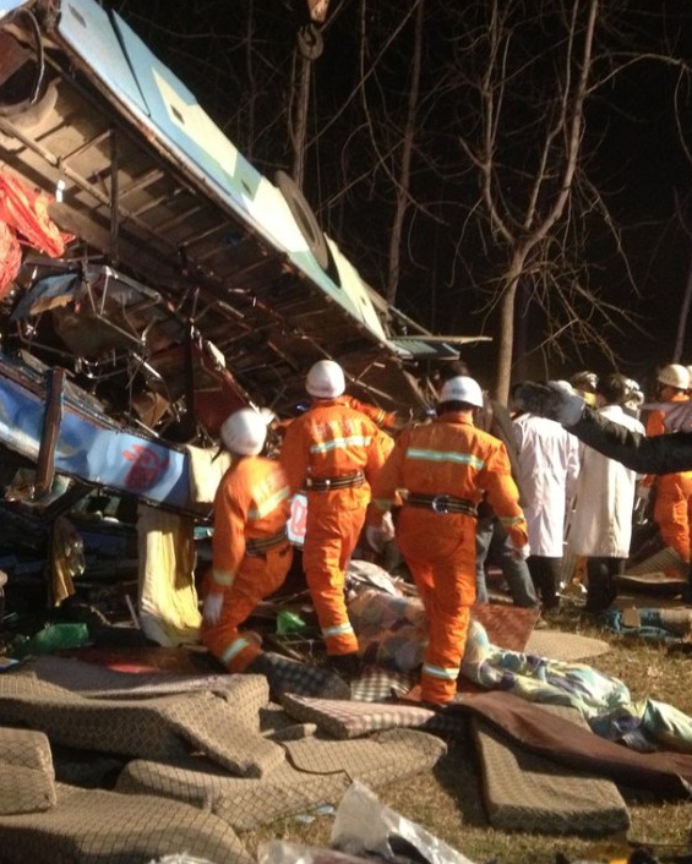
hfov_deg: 32.3
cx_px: 192
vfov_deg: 40.3
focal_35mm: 46
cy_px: 430
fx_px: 1177
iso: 500
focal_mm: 4.28
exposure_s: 1/15
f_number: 2.4
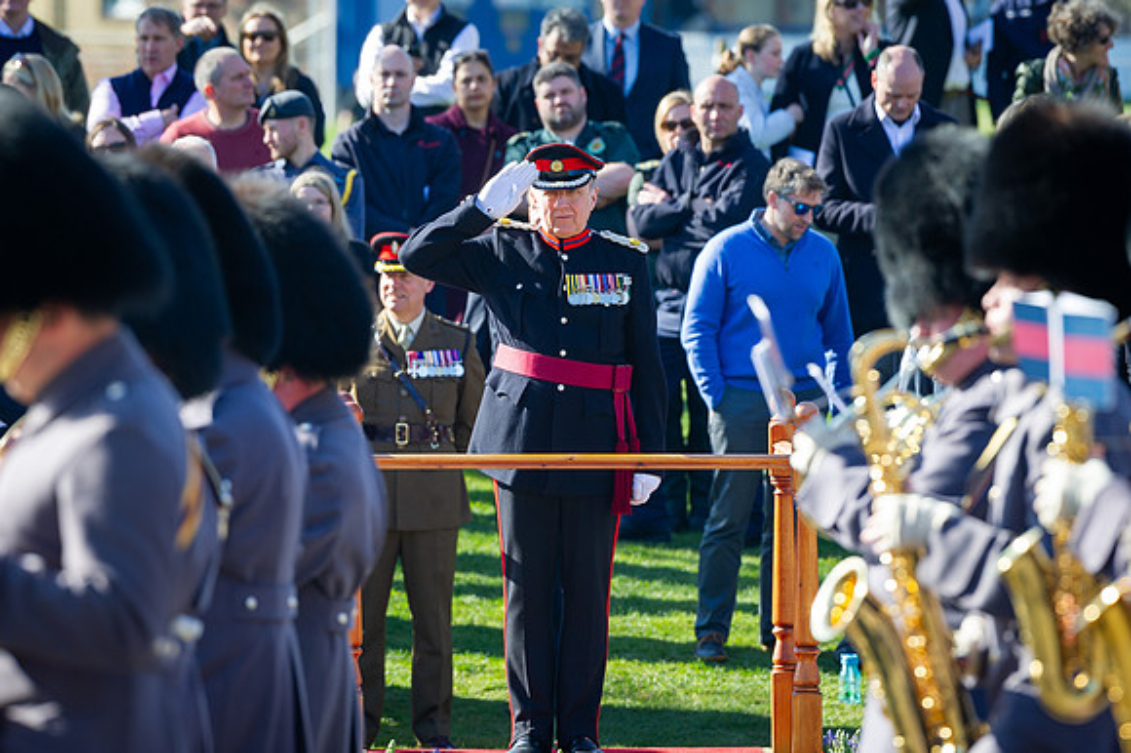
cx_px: 537
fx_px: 12195
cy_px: 341
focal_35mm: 388
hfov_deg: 5.3
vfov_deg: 3.5
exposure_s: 1/250
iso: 200
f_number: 5.6
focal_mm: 340
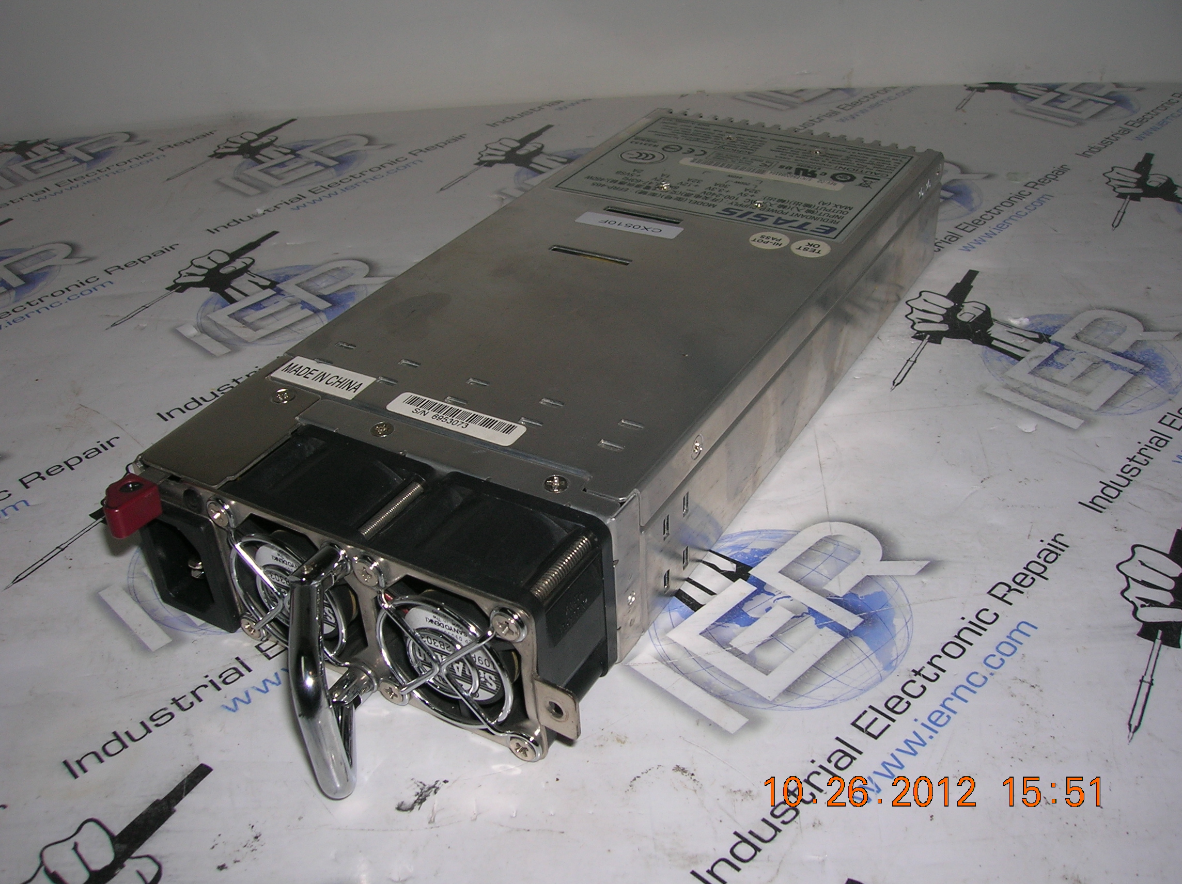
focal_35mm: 34
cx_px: 591
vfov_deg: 41.7
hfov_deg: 54.0
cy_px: 442
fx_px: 1160
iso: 50
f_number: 4.9
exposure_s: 1/60.1
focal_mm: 5.7
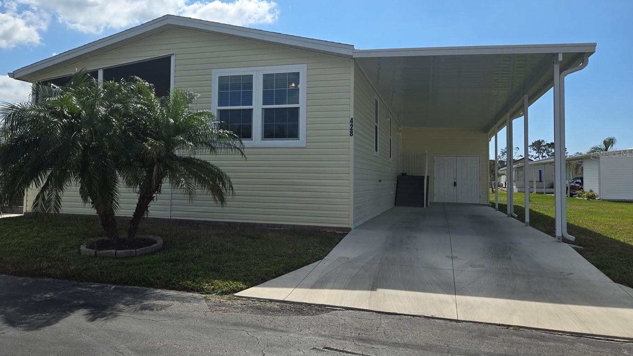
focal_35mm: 29
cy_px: 153
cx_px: 273
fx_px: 487
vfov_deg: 40.1
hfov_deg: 65.8
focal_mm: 5.4
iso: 25
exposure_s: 1/3483
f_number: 1.8
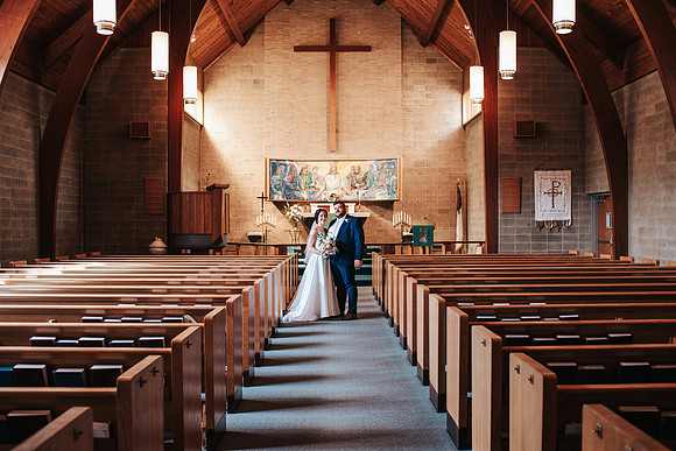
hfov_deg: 54.0
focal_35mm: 35
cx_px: 340
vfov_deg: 37.5
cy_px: 225
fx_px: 664
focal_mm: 35
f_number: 3.2
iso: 1000
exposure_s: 1/125
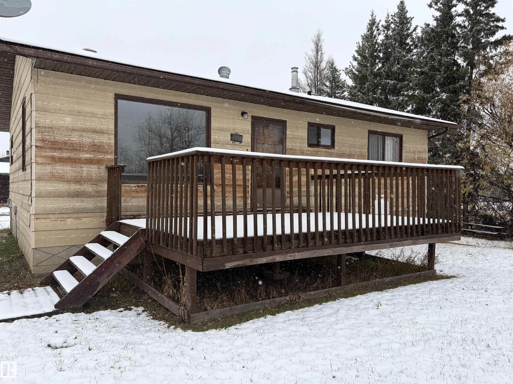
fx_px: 385
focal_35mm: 26
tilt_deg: -0.7
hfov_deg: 67.3
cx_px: 256
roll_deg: -0.2
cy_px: 192
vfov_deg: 53.1
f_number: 1.6
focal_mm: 5.96
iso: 50
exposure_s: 1/507
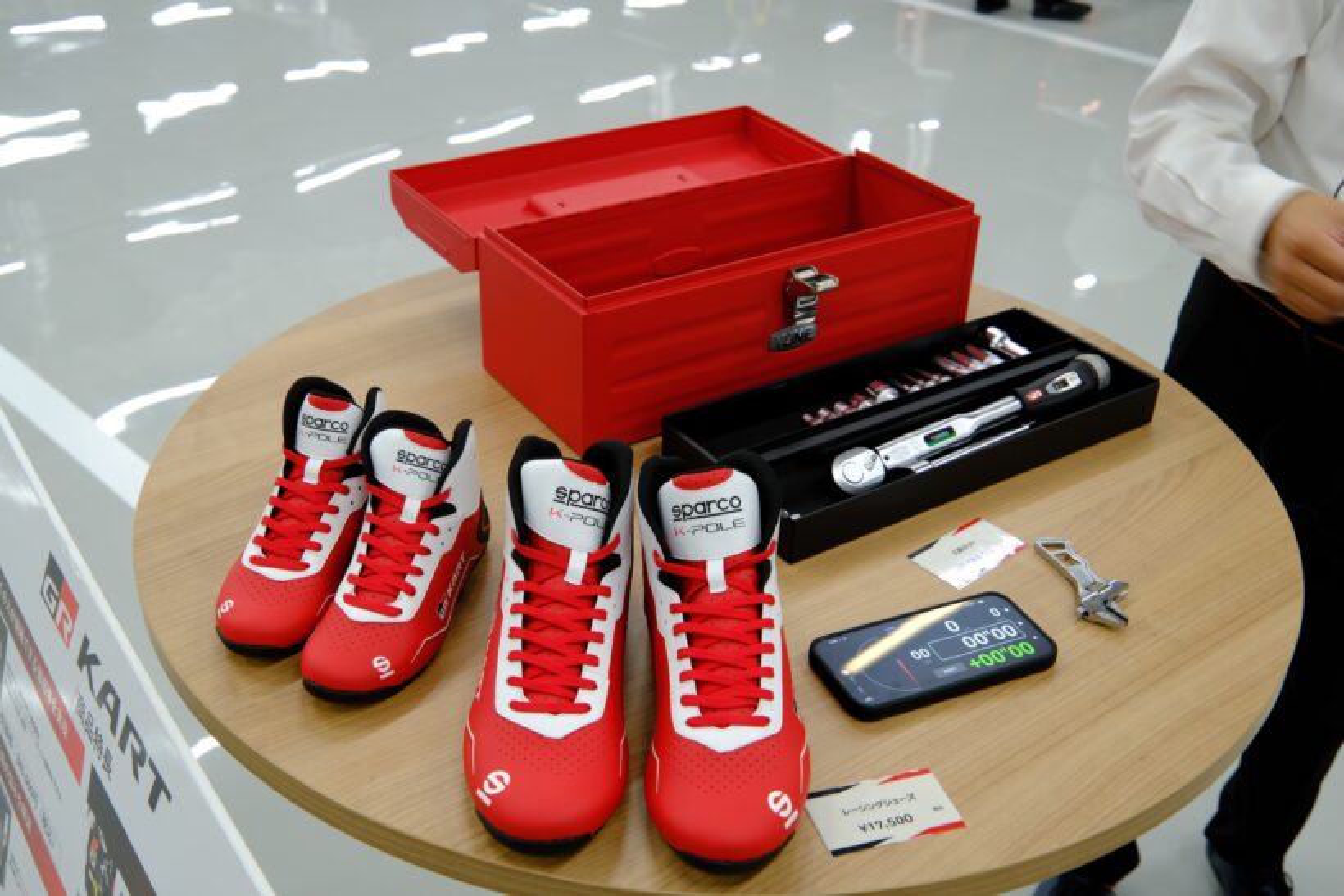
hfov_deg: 53.1
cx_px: 672
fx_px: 1344
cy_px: 448
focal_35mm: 36
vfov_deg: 36.9
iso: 160
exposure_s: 1/34
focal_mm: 24.1
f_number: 4
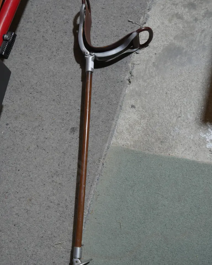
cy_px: 134
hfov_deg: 31.5
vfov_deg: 38.8
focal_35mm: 48
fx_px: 376
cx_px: 106
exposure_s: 1/60
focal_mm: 23
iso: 500
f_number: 5.1
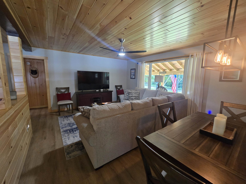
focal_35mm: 13
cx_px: 123
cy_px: 92
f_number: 2.2
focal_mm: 2.2
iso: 500
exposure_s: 1/60
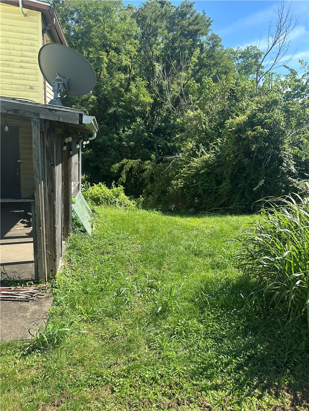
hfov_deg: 56.8
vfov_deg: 71.6
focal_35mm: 24
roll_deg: -5.2
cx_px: 154
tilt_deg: -12.0
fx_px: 286
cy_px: 206
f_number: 1.78
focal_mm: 6.86
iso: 80
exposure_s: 1/1587
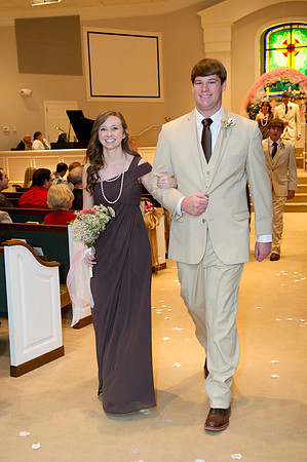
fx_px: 615
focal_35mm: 48
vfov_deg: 41.2
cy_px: 231
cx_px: 154
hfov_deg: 28.0
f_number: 4.5
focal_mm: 48
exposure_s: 1/125
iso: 1600
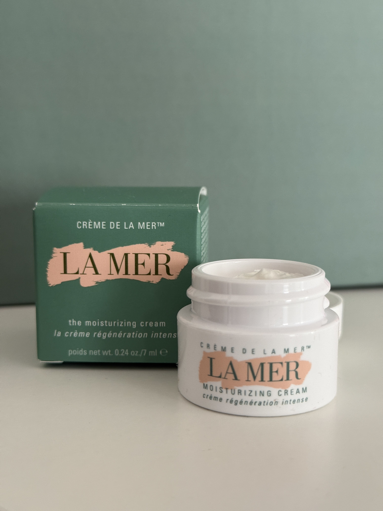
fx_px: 708
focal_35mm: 48
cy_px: 256
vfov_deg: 39.7
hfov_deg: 30.3
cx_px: 192
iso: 200
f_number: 1.78
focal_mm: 6.76
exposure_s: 1/60
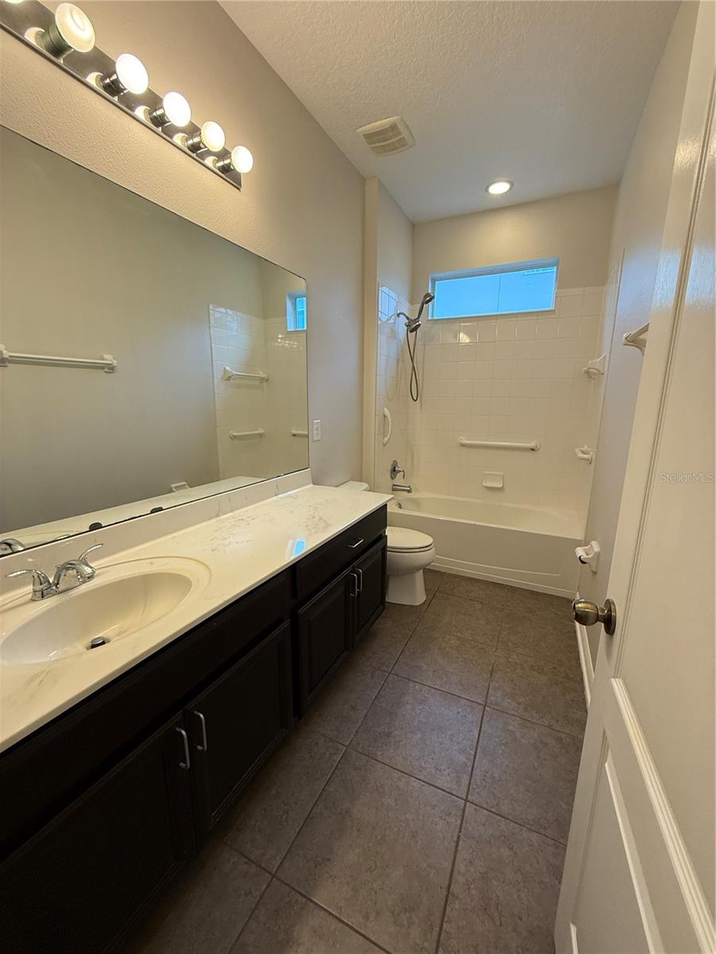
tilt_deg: -10.2
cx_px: 358
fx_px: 386
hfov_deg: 85.7
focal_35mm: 14
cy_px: 477
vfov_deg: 102.1
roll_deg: -0.4
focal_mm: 2.22
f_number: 2.2
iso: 250
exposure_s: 1/120
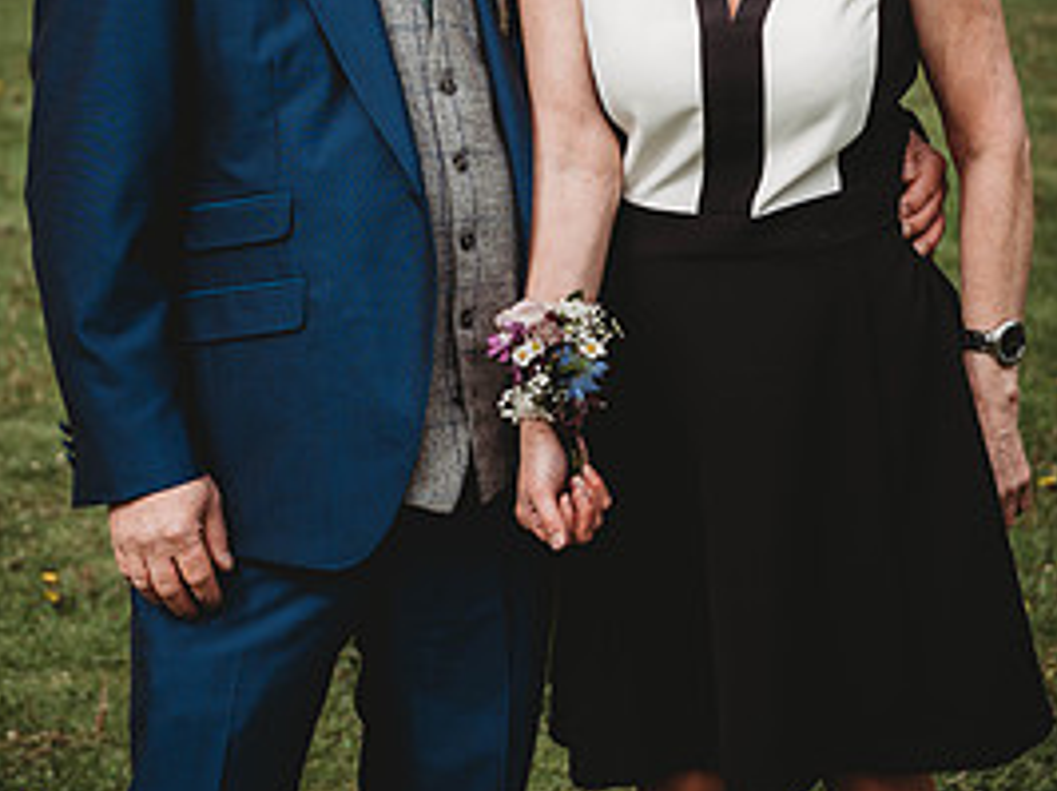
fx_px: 3478
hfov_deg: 17.3
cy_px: 179
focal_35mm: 114
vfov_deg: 12.9
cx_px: 489
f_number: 4.5
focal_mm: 70
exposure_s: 1/1000
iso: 200
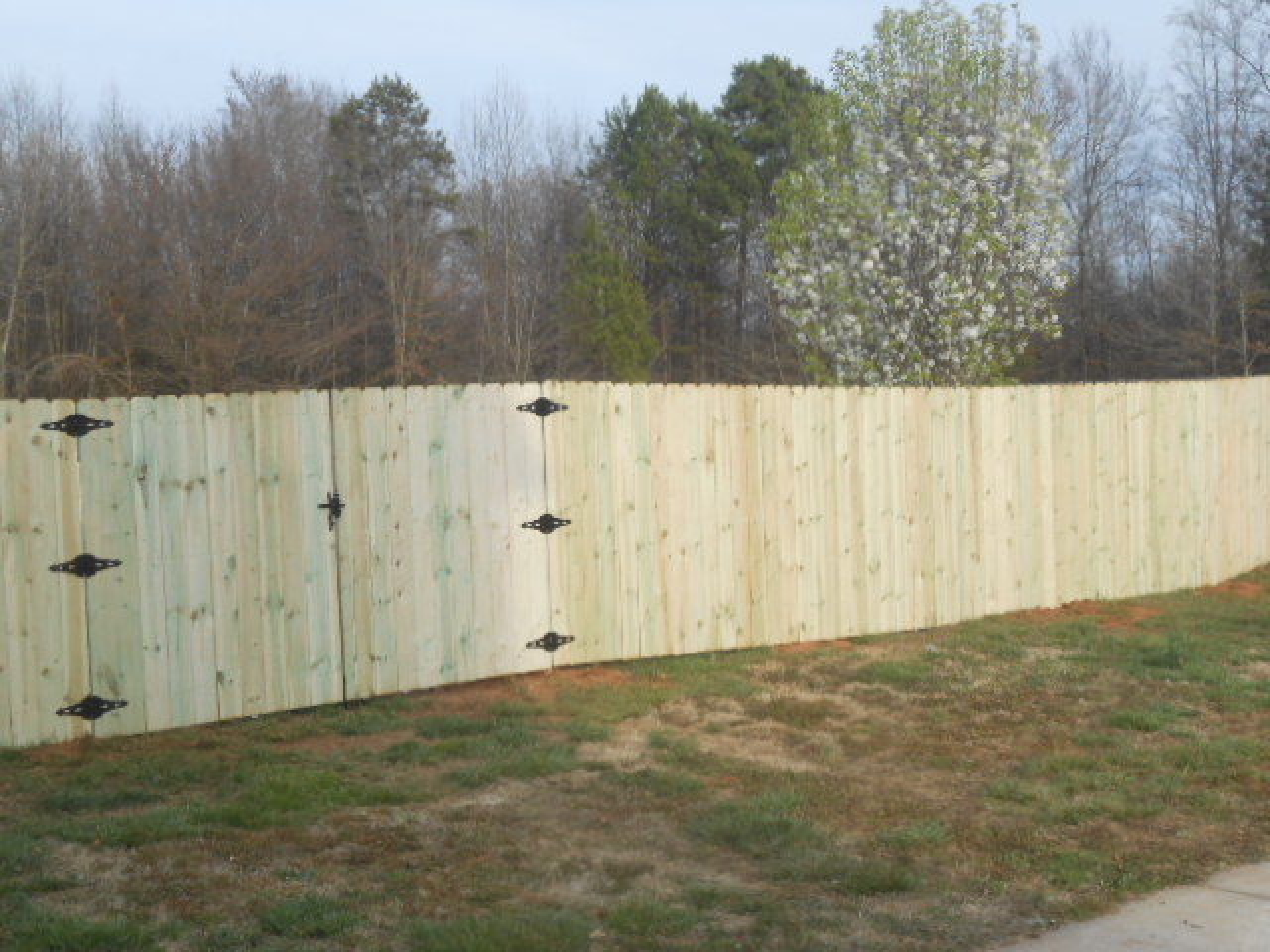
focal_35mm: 49
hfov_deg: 38.9
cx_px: 635
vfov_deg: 29.7
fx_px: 1798
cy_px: 476
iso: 80
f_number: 4.8
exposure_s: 1/200
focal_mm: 8.8
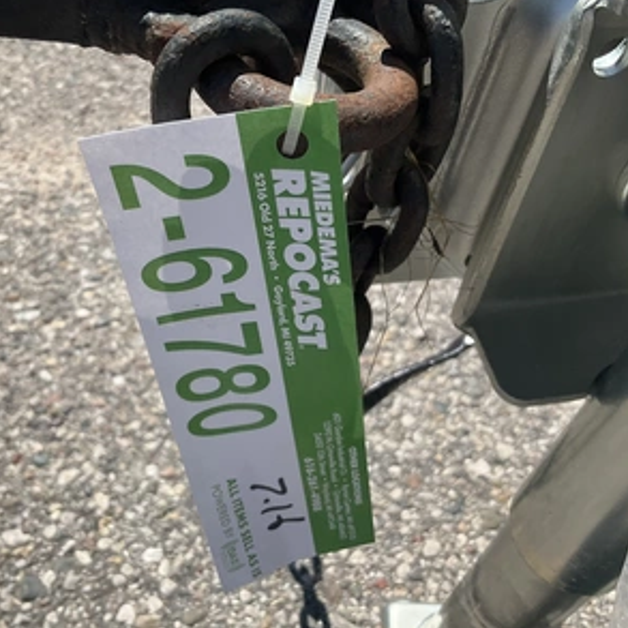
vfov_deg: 47.2
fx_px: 718
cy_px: 309
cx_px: 270
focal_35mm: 35
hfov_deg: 47.1
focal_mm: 3
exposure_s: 1/2058
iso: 25
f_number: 1.8
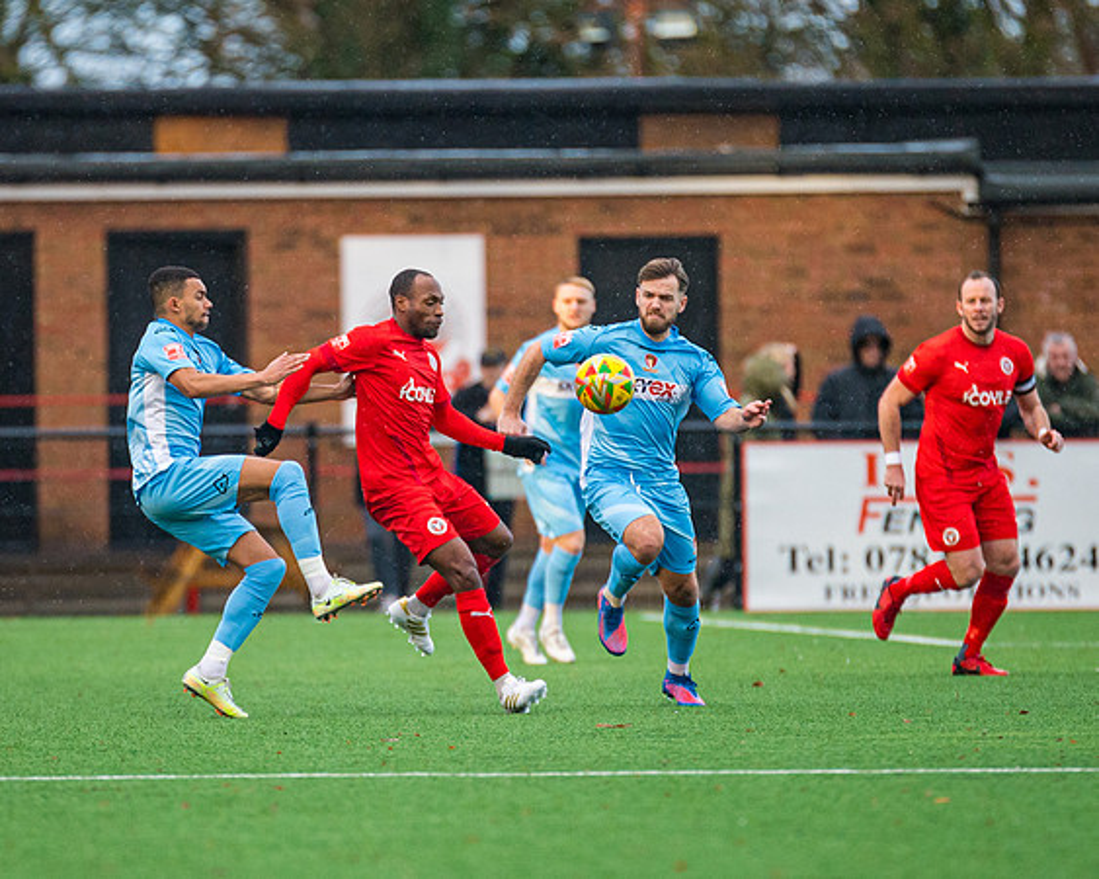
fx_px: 18777
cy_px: 483
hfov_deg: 3.4
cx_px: 424
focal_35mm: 578
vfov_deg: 2.7
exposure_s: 1/1250
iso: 1000
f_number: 2.8
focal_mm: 300
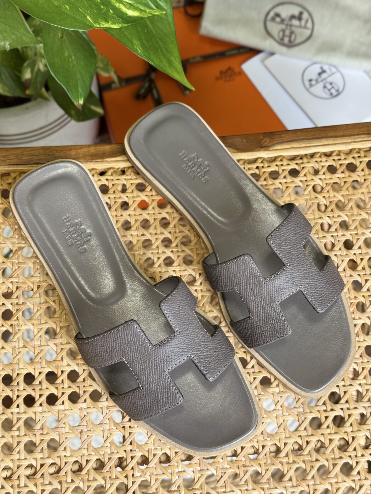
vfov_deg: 39.7
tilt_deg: -73.7
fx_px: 686
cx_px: 186
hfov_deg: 30.3
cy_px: 247
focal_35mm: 48
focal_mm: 6.76
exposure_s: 1/121
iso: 100
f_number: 1.78
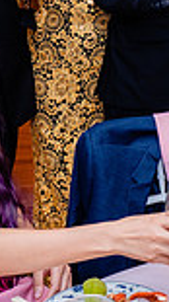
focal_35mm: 110
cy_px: -73
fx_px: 878
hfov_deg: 10.8
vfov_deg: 18.3
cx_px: 206
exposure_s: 1/160
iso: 1600
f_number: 4.5
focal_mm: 28
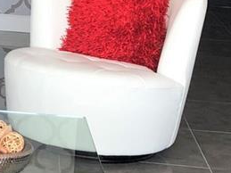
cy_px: 0
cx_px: -126
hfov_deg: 11.0
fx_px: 1154
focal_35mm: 173
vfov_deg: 8.5
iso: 25
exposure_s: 1/40
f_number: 1.8
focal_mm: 4
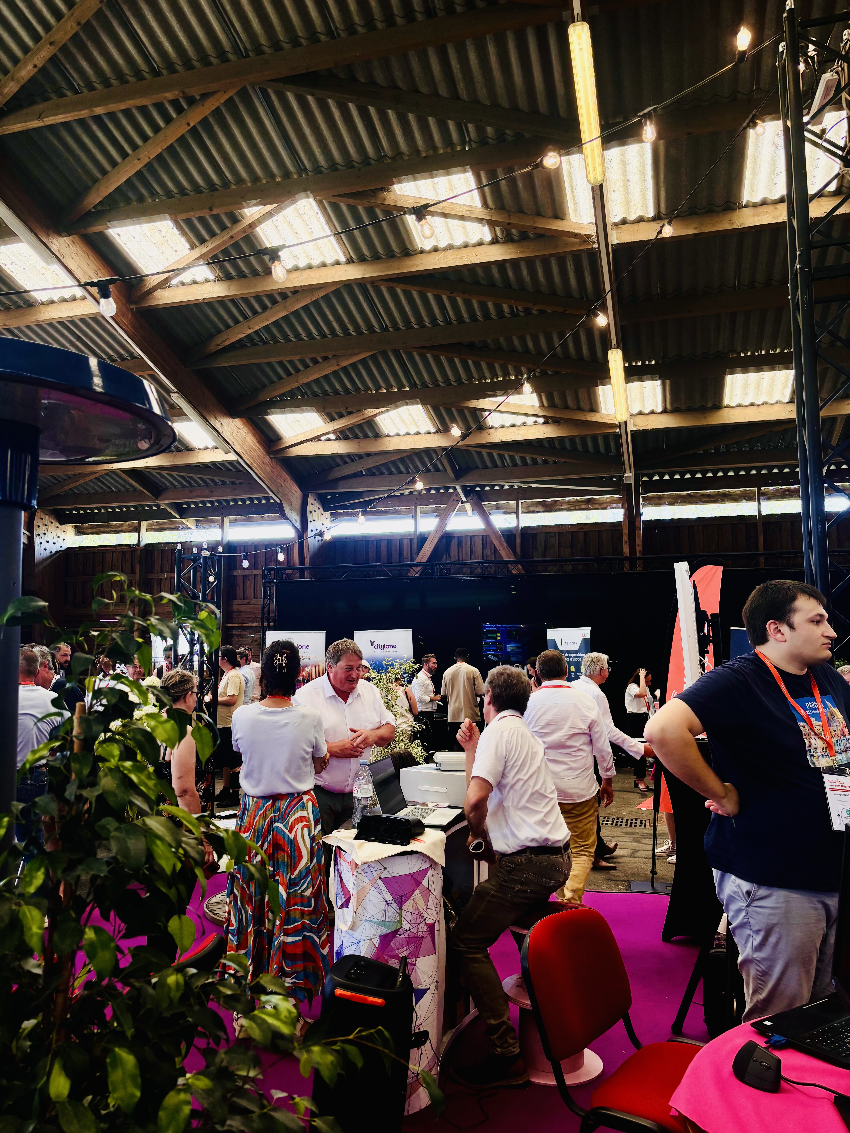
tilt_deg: +6.1
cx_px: 425
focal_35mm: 26
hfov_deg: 53.1
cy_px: 566
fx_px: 851
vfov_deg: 67.3
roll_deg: -0.4
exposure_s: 1/187
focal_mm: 5.96
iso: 40
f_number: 1.6
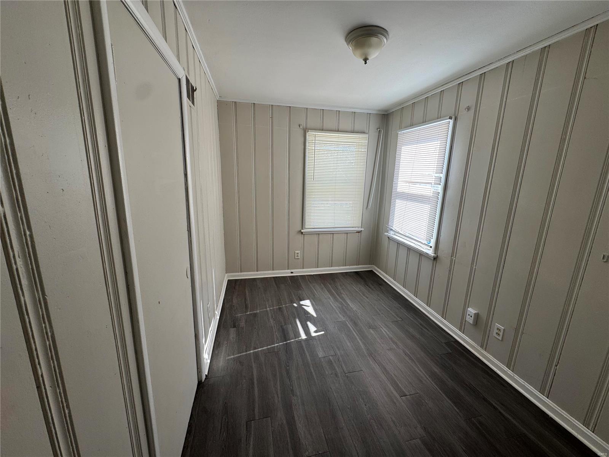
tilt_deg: -13.3
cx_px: 304
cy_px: 228
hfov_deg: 102.1
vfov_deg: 85.7
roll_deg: -2.2
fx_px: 246
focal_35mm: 14
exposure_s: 1/160
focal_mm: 2.22
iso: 40
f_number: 2.2
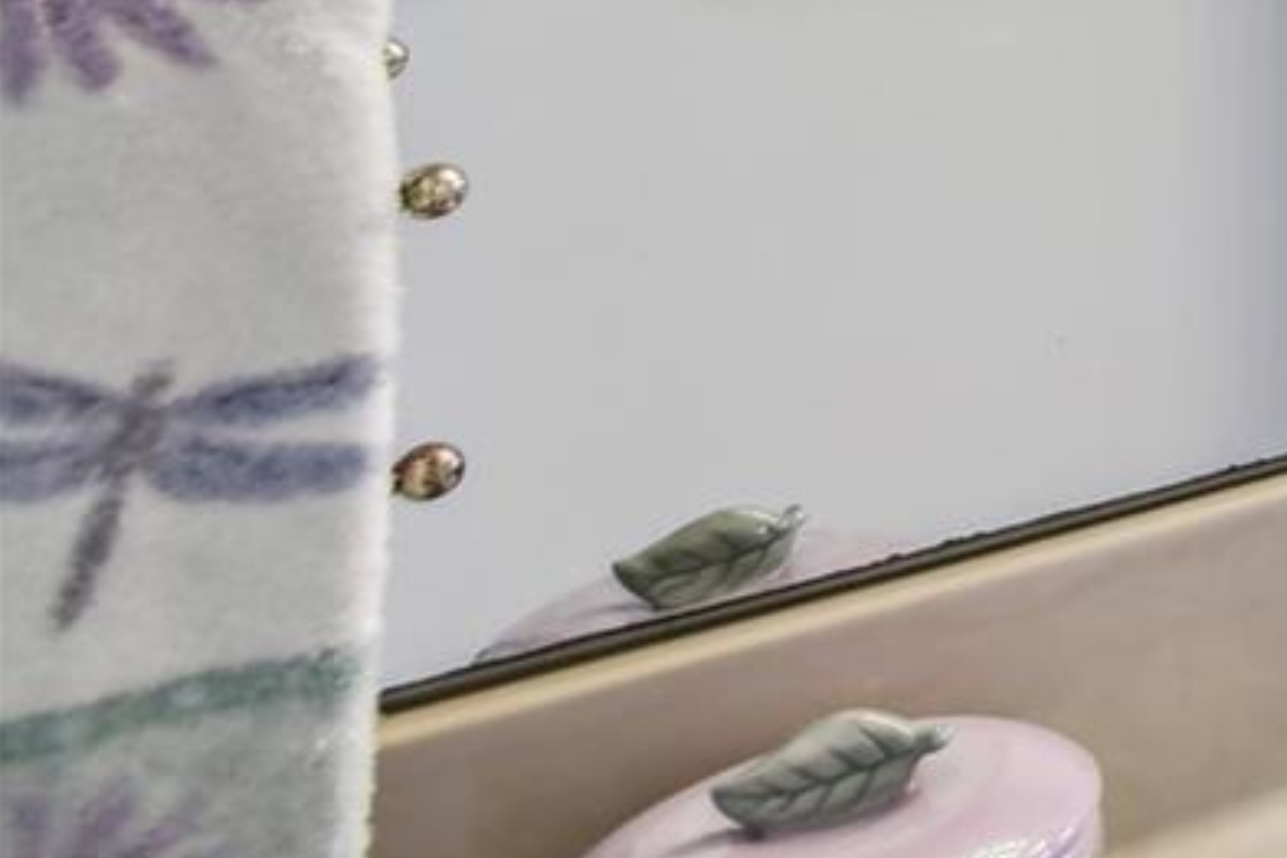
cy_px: -360
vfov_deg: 19.8
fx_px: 2181
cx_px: 2613
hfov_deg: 18.8
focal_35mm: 61
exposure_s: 1/5
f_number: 7.1
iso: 100
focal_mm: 10
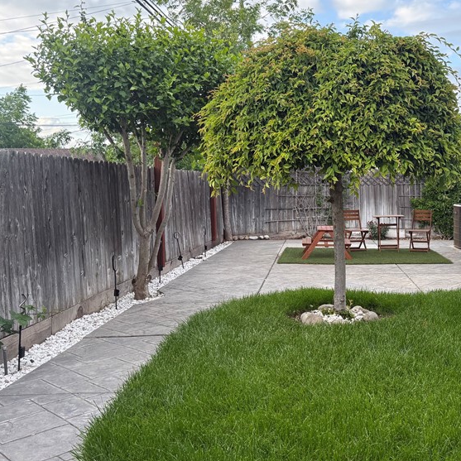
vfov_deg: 42.8
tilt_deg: -4.9
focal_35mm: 39
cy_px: 238
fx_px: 588
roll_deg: +0.3
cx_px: 315
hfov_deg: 42.1
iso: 100
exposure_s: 1/532
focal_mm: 6.76
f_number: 1.78
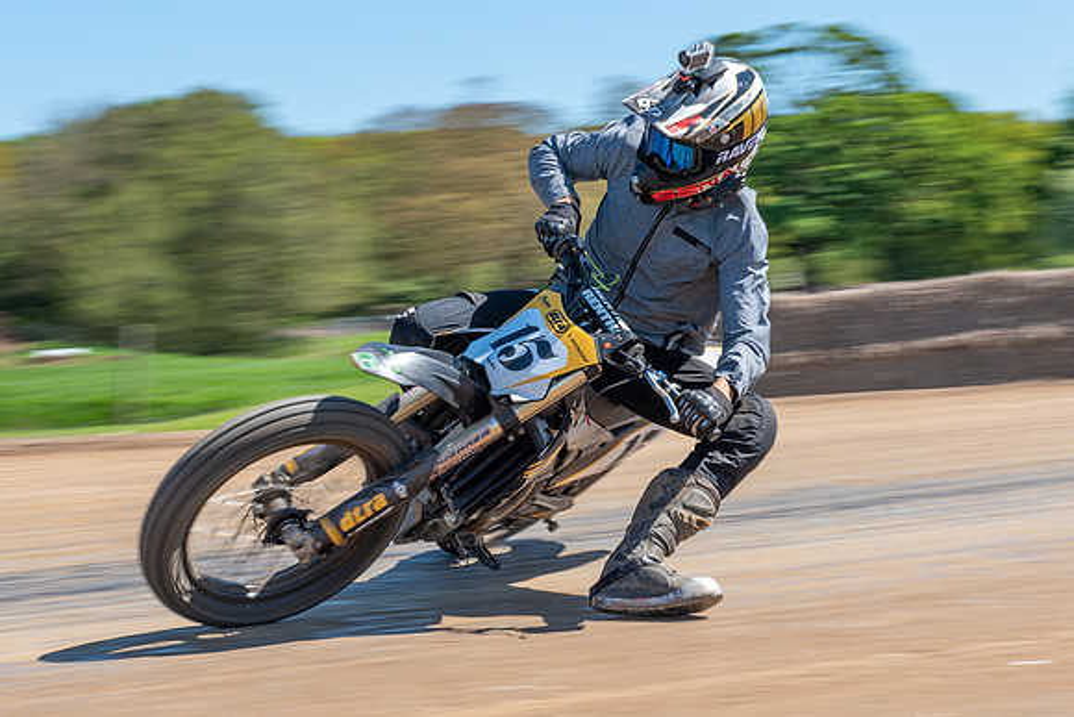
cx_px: 477
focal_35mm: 92
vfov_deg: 14.8
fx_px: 2757
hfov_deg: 22.0
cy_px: 439
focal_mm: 70
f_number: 8
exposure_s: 1/200
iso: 100
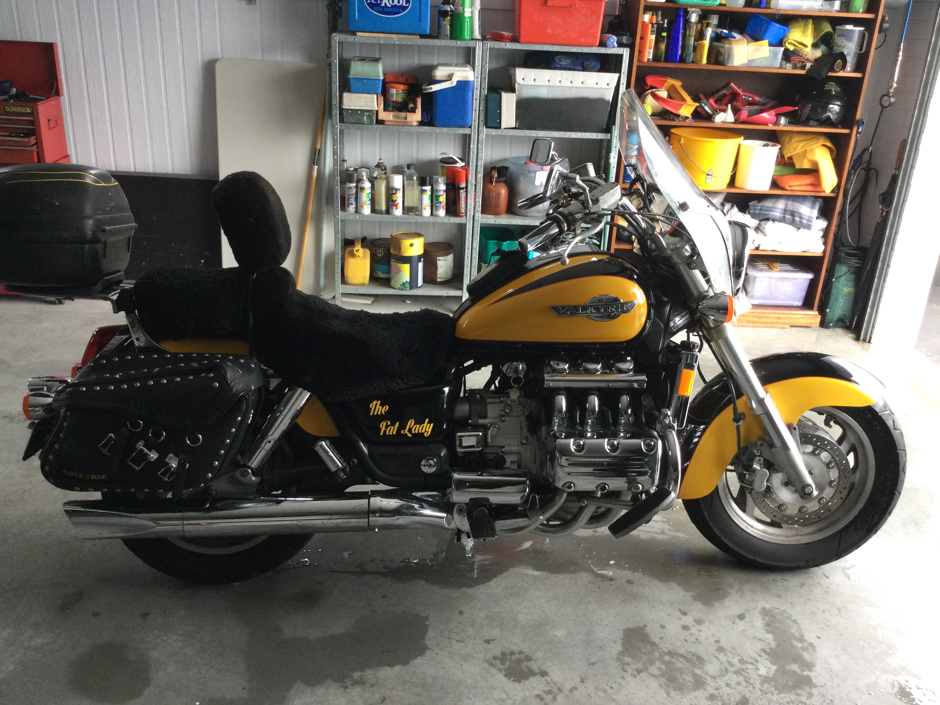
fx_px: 842
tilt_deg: -25.3
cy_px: 352
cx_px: 470
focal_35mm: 31
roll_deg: -5.5
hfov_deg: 58.4
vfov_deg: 45.4
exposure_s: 1/33
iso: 80
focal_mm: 3.3
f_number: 2.4
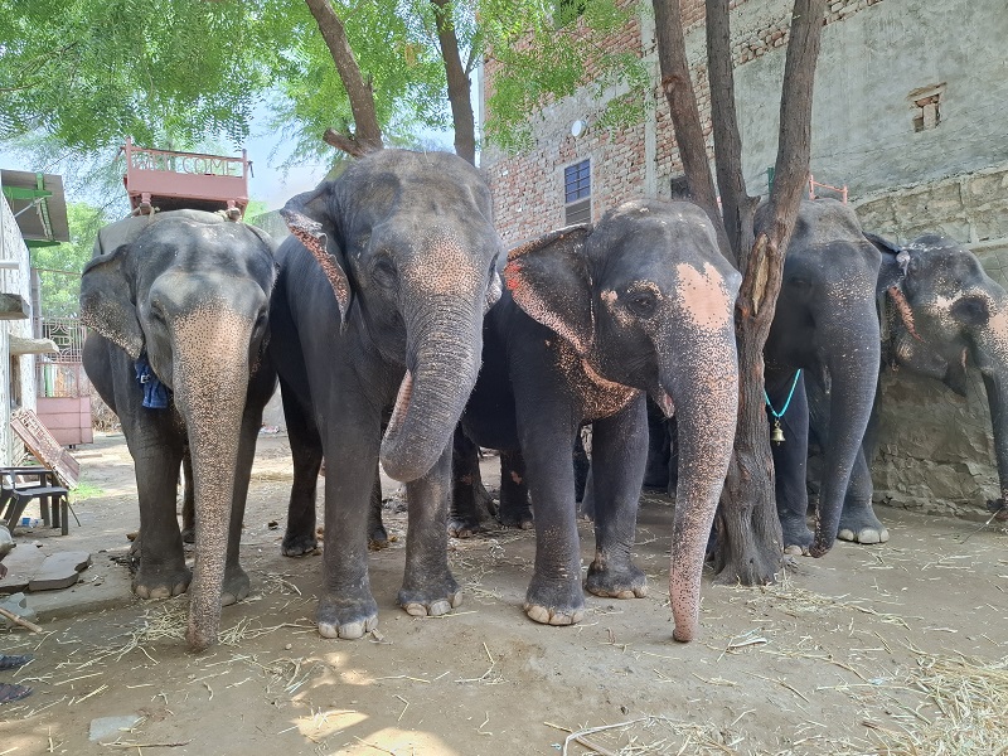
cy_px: 378
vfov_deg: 58.9
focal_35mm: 23
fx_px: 670
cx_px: 504
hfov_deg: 73.9
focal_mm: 5.54
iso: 50
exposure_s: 1/255
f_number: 1.8
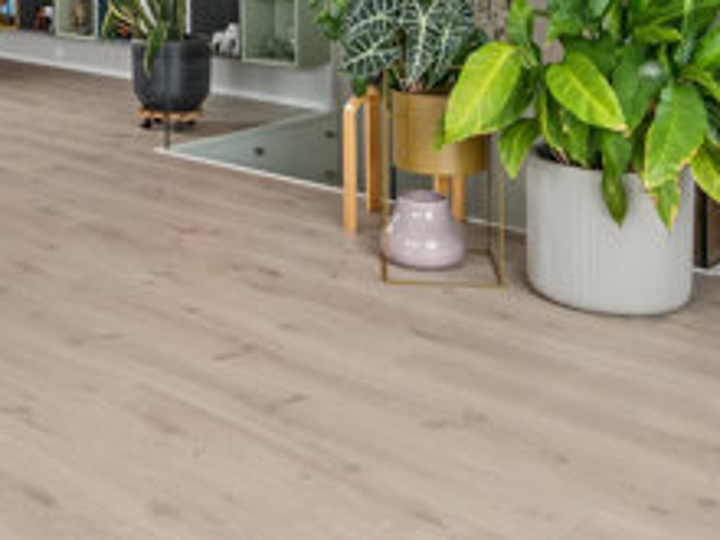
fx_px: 1165
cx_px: 180
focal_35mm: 56
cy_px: -136
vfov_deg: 23.5
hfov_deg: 33.7
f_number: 5
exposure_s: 1/8
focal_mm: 16
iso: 400
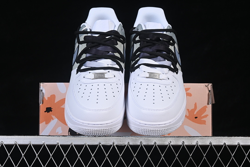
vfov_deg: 18.2
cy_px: 84
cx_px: 125
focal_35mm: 75
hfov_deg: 27.0
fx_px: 521
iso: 160
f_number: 8
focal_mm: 50
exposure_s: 1/80
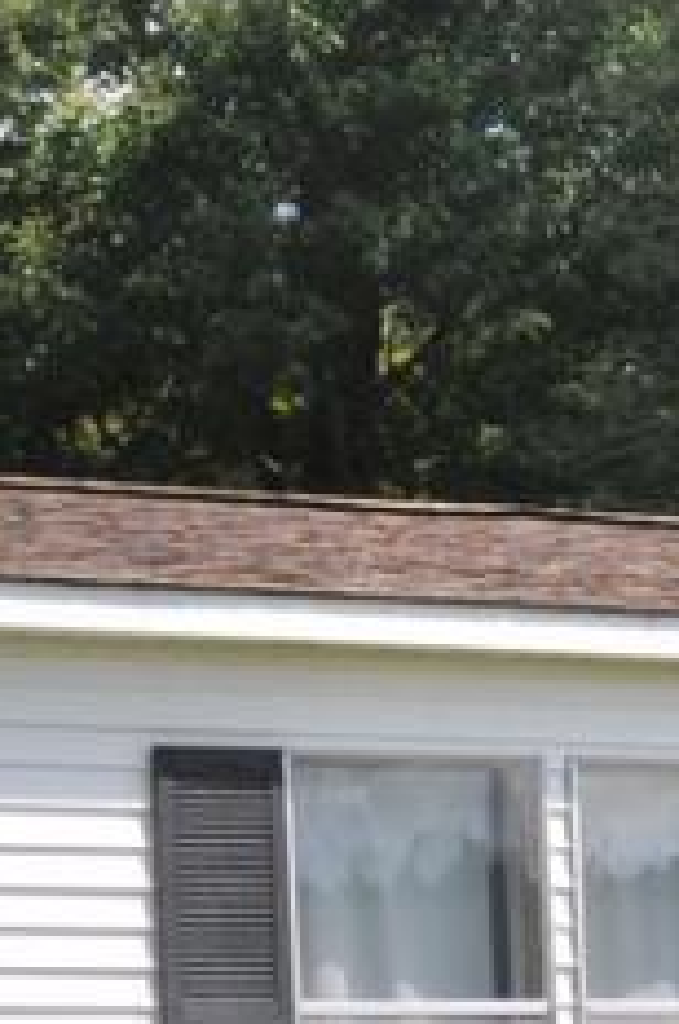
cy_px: 1042
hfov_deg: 6.5
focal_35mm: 205
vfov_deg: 10.0
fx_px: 5817
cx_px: 1296
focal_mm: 22
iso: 200
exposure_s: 1/400
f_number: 10
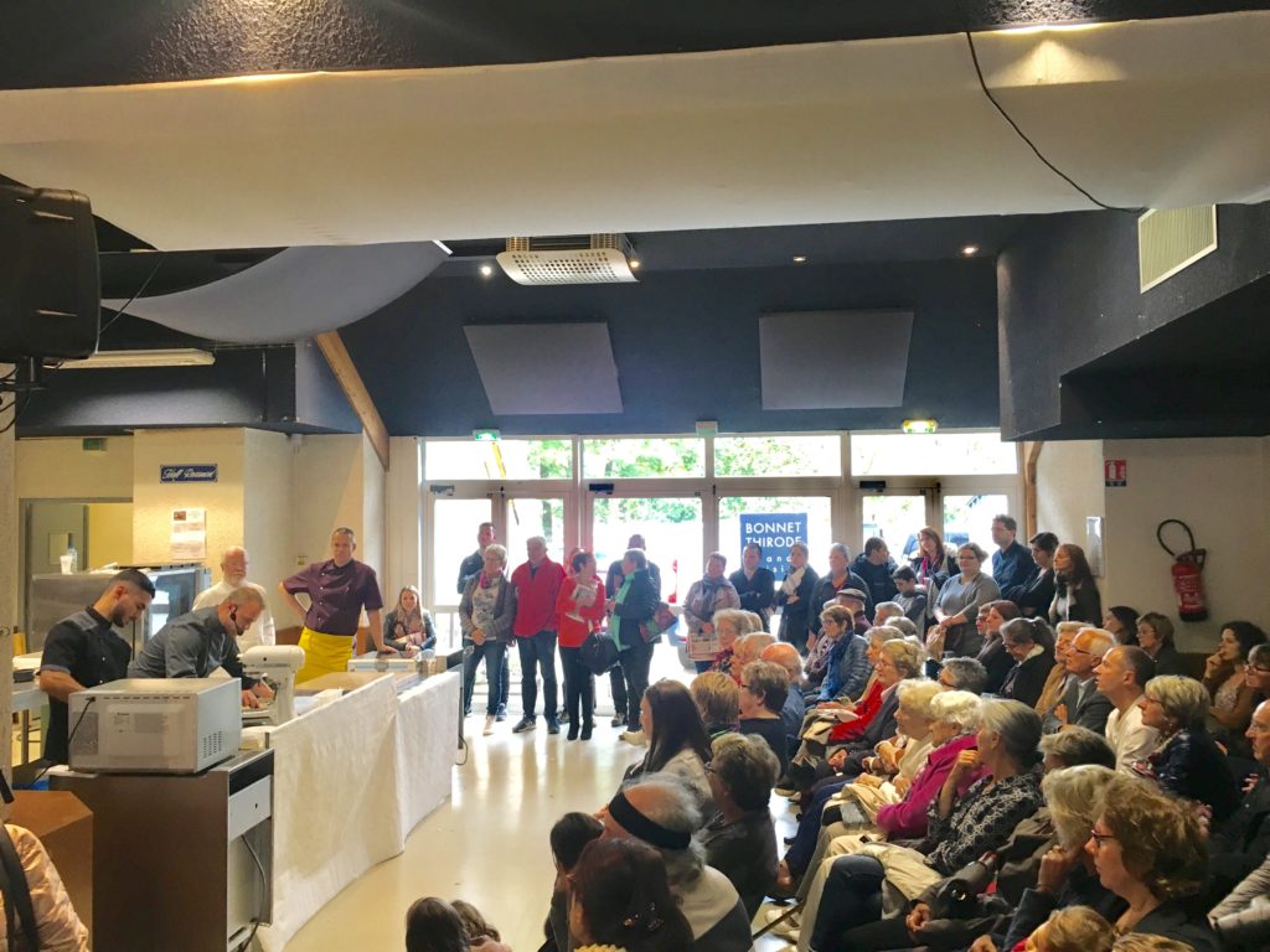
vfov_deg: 48.2
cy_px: 476
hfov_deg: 61.7
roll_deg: +1.3
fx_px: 1064
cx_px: 635
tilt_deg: +2.7
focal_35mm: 29
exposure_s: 1/33
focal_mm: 4.15
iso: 100
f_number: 2.2
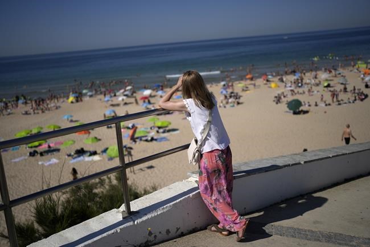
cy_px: 124
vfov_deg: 37.8
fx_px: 360
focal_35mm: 35
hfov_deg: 54.4
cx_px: 185
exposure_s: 1/32000
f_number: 1.4
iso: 125
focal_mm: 35
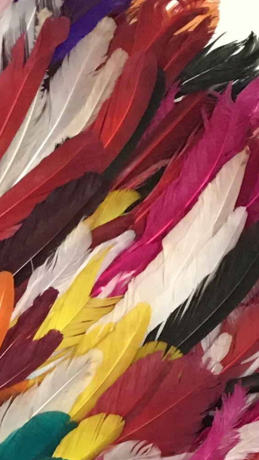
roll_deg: -0.7
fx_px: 1527
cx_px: -130
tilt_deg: -4.1
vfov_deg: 16.0
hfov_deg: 9.4
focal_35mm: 125
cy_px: 649
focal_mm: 4.15
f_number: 2.2
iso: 100
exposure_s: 1/17
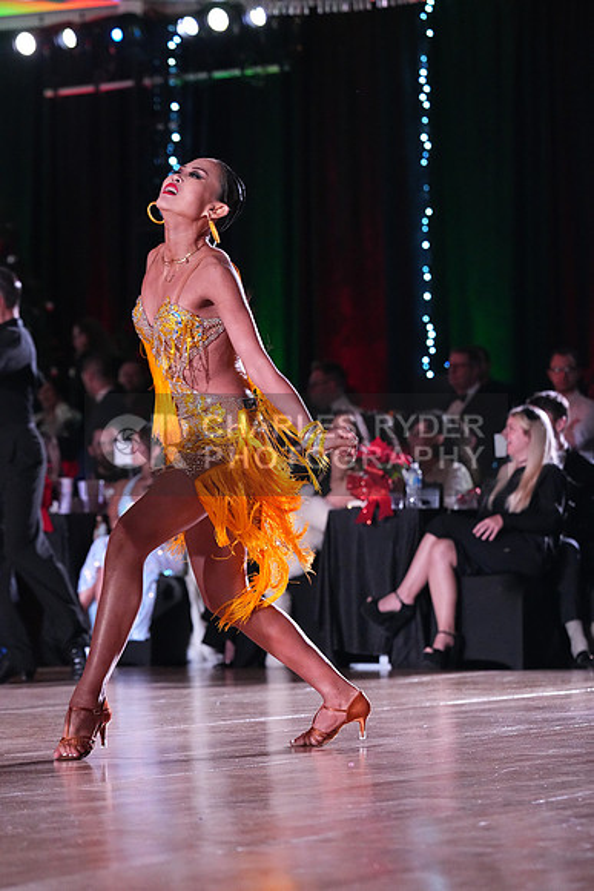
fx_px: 3339
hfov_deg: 10.2
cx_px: 297
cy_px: 446
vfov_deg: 15.2
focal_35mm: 135
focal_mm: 135
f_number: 5
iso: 10000
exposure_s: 1/400
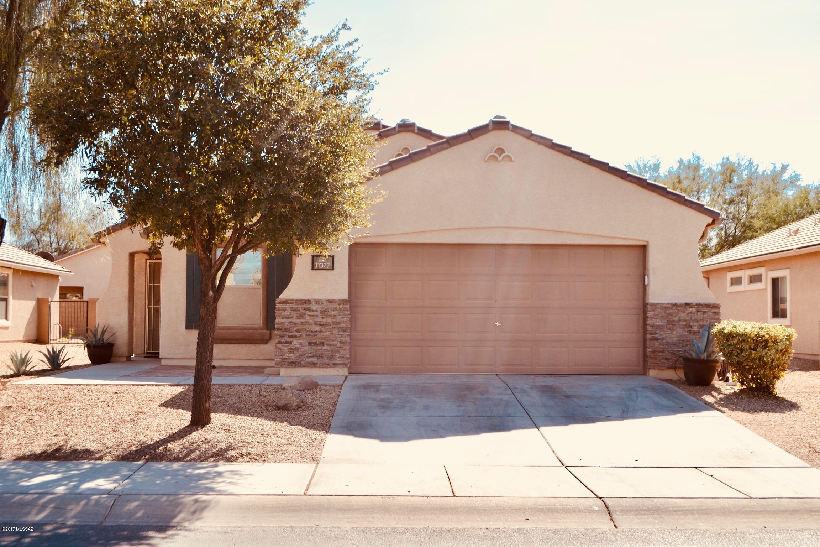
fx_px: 957
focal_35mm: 42
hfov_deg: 46.4
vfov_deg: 31.9
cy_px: 274
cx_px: 410
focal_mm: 28
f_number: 8
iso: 100
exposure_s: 1/200
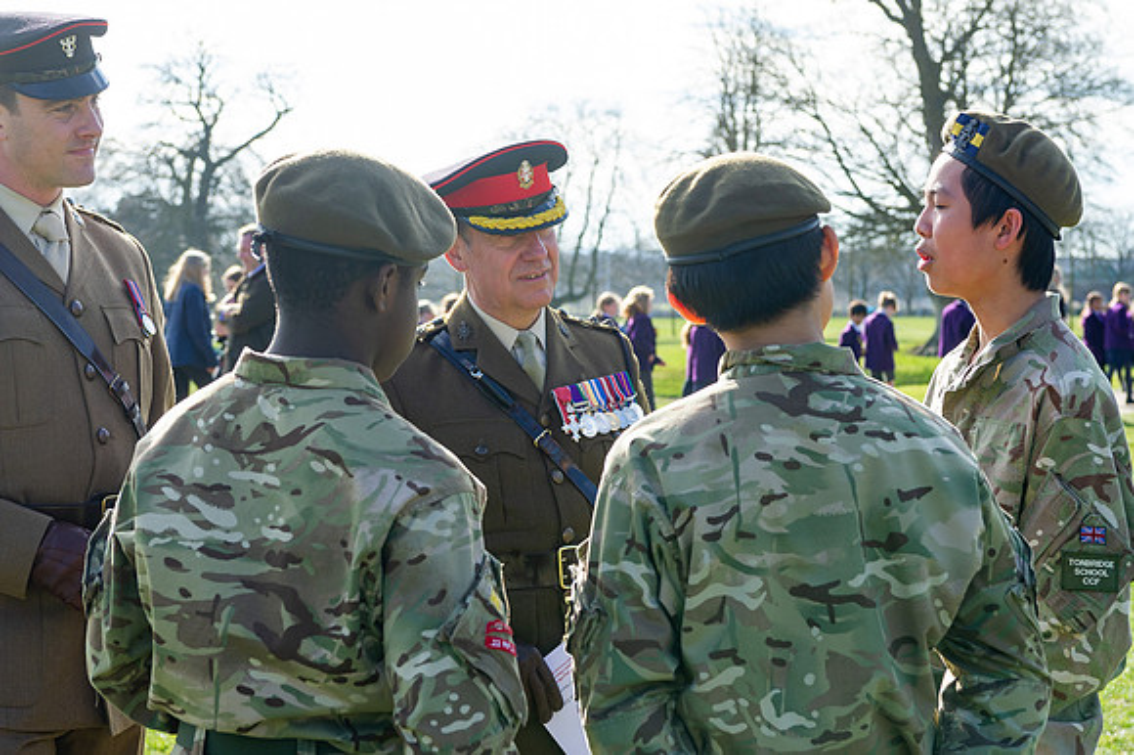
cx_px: 606
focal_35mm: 75
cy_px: 394
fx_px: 2366
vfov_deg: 18.1
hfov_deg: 26.9
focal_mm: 70
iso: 400
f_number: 8
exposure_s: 1/500
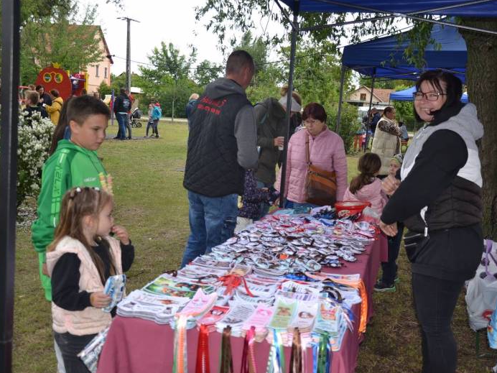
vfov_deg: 36.0
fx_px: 574
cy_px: 190
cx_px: 269
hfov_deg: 46.8
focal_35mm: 40
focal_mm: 24
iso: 100
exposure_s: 1/200
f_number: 4
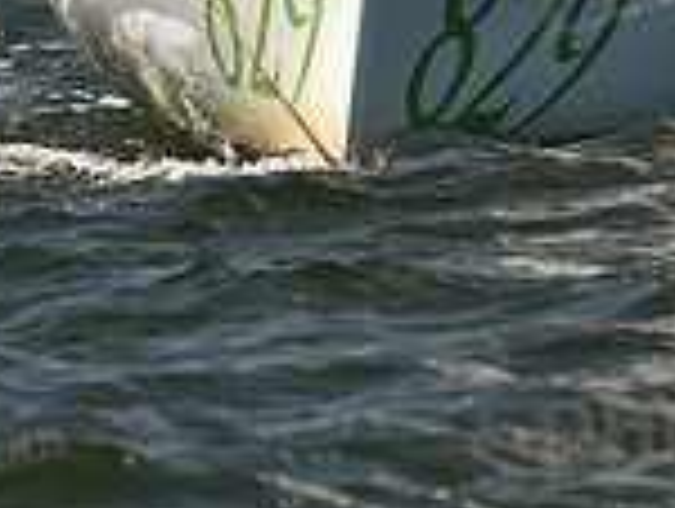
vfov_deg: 2.1
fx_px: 13789
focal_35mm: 706
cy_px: -250
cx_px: 302
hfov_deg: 2.8
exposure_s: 1/1250
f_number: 4
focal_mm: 190
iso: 250
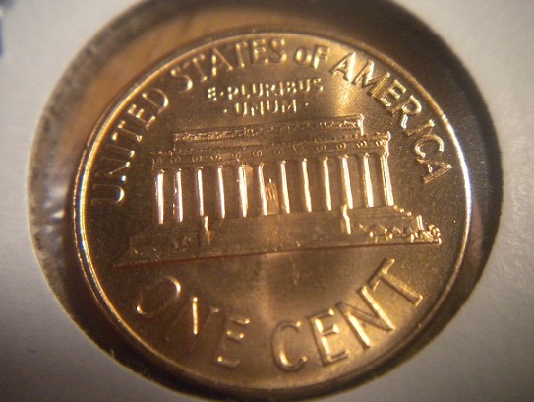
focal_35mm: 36
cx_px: 261
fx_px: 556
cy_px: 196
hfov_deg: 51.3
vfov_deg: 39.7
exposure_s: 1/56.5
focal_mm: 6.3
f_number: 3.1
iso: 400
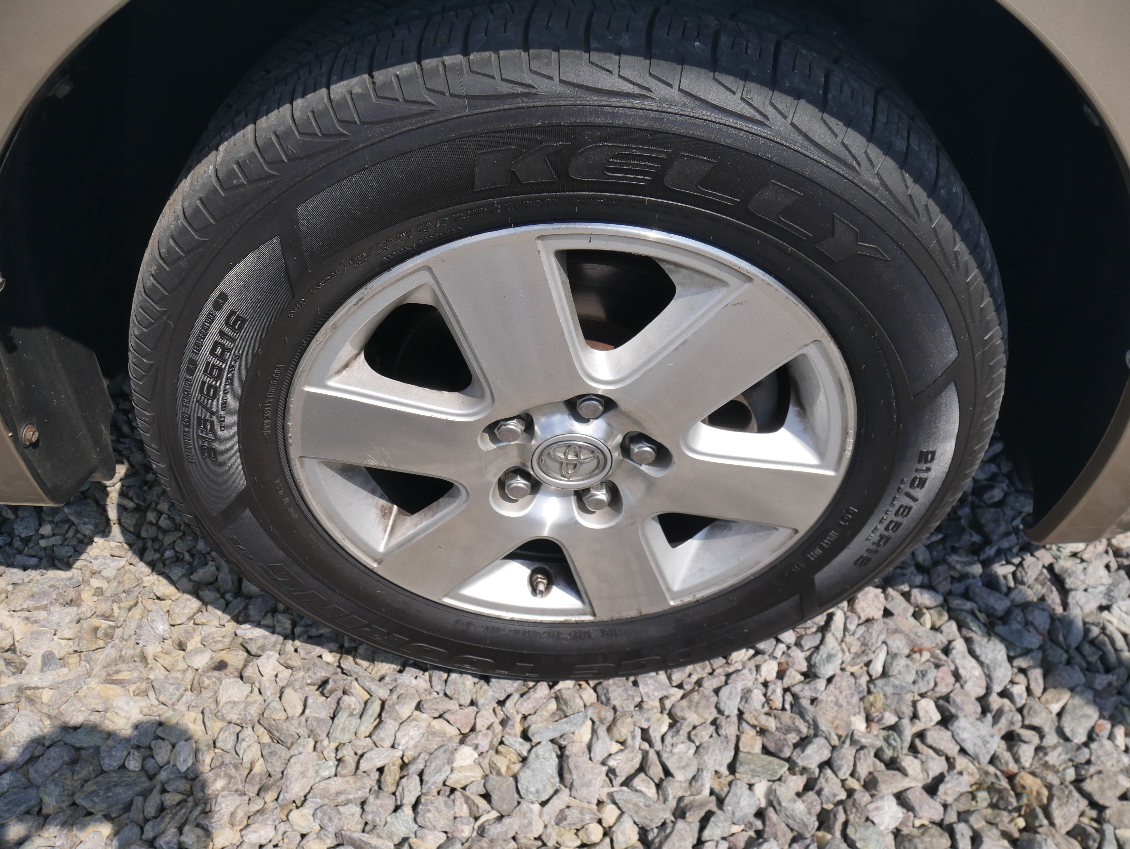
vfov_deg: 46.8
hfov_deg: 59.9
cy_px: 424
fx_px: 980
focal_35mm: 30
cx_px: 565
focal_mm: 15
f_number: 8
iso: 200
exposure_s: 1/500
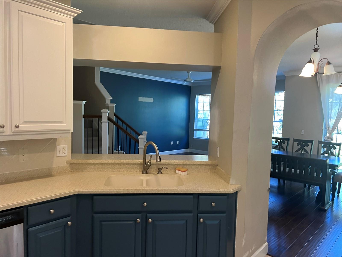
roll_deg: -4.4
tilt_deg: -2.6
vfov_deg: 53.1
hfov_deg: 67.3
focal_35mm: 26
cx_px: 171
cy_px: 128
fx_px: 257
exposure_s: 1/60
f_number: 1.5
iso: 100
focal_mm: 5.7
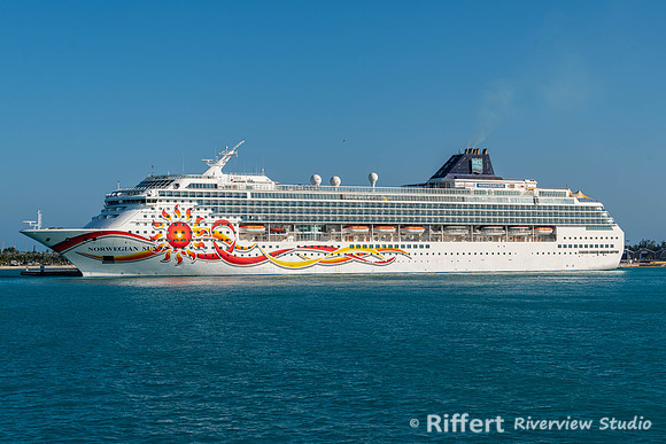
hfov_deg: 32.4
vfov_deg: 22.0
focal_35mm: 62
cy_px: 222
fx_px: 1145
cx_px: 333
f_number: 8
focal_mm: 58
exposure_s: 1/250
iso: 64
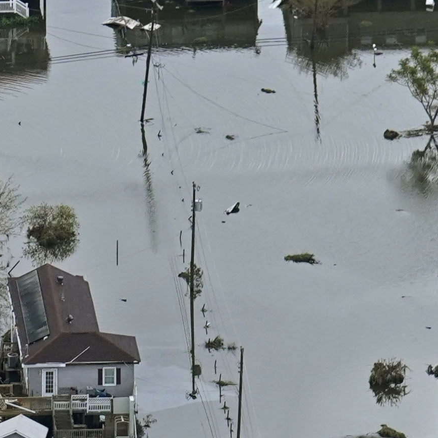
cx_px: -426
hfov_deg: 2.5
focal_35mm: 699
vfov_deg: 2.5
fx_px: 10006
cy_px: 620
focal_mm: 119
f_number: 5.6
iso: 800
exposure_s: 1/2000
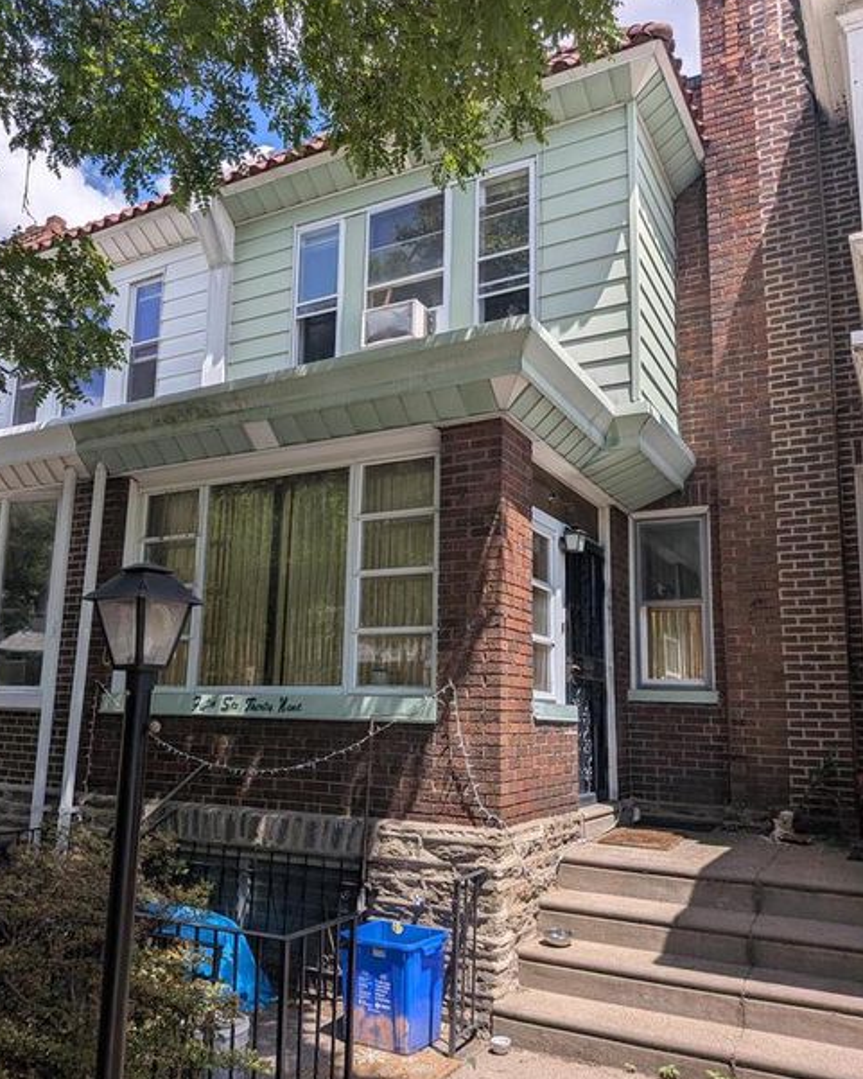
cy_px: 575
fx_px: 830
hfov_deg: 54.9
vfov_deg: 66.0
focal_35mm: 26
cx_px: 425
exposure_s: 1/1447
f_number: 1.7
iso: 24
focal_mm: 4.53
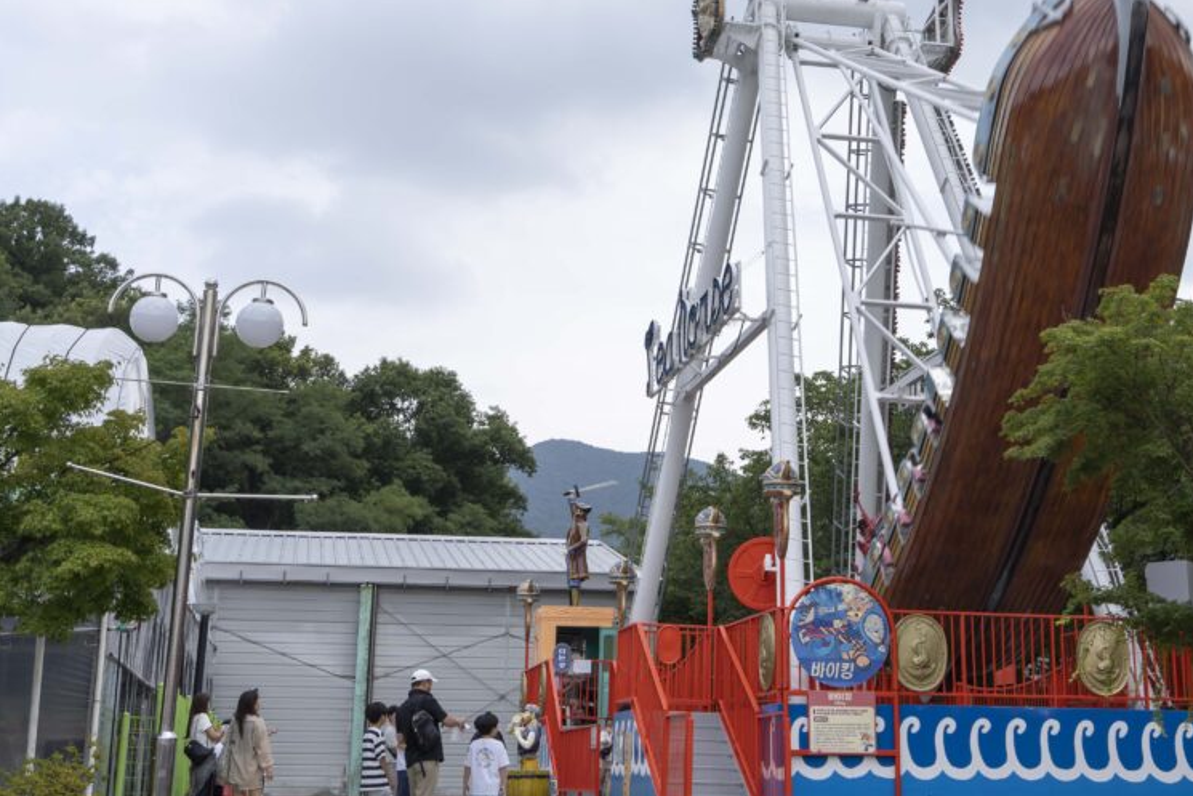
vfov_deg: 24.6
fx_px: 1823
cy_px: 307
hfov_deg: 36.1
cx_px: 714
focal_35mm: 55
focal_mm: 40
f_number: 10
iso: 100
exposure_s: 1/125
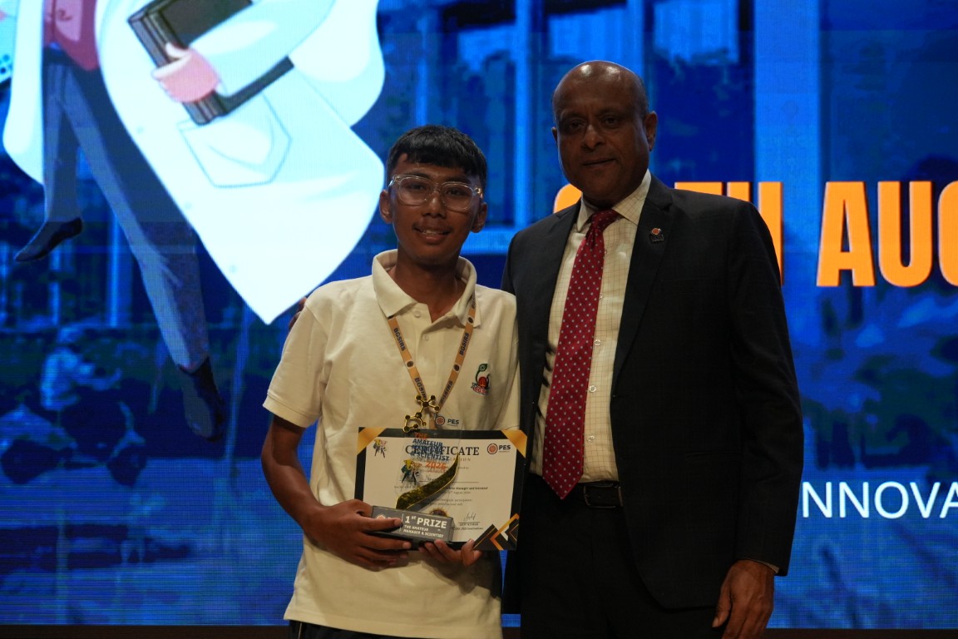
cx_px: 479
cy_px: 320
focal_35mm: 99
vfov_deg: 13.8
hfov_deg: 20.6
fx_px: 2634
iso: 2500
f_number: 5.6
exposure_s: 1/320
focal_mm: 66
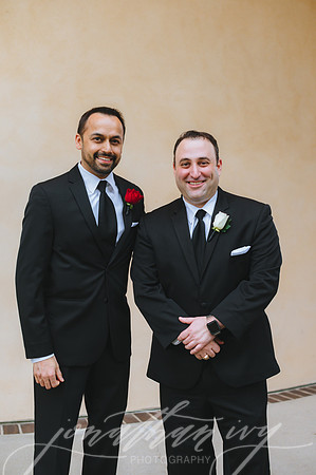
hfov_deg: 26.9
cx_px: 158
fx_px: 660
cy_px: 238
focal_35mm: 50
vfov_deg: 39.6
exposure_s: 1/160
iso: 1000
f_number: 2.8
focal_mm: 50
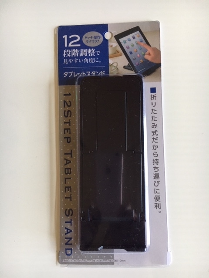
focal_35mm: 29
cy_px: 139
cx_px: 104
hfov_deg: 48.2
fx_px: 233
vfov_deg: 61.7
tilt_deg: -85.2
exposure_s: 1/30
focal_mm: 4.15
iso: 200
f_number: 2.2
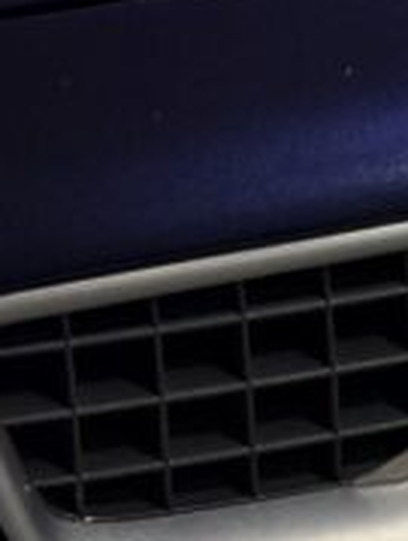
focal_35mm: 274
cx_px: 1088
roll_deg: -2.2
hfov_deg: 5.2
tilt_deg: -23.9
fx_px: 4291
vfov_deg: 7.2
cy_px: -15
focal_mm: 6.76
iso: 200
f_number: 1.78
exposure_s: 1/72
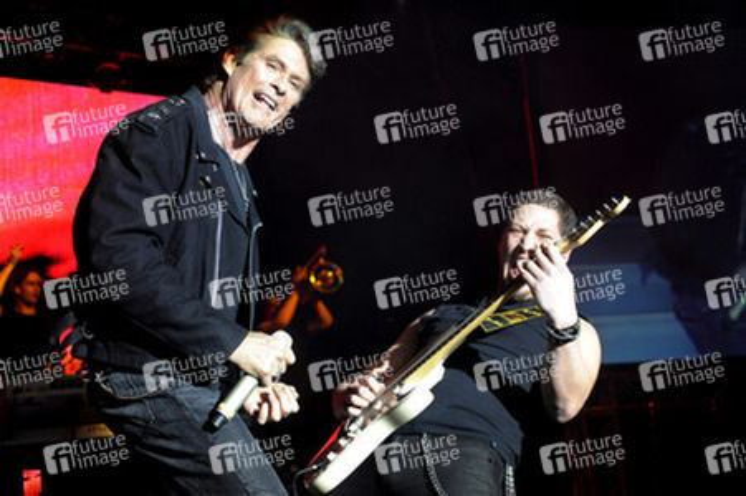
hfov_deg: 28.9
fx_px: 1449
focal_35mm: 70
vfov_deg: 19.4
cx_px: 373
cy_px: 248
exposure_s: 1/160
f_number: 5.6
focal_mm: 70
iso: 4000
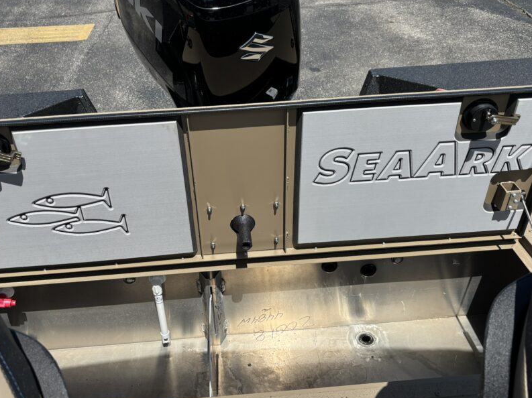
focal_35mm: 35
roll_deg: +3.4
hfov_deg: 52.6
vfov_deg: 40.7
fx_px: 538
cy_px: 202
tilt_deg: -38.0
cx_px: 246
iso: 50
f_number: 1.6
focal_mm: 5.96
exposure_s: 1/3534
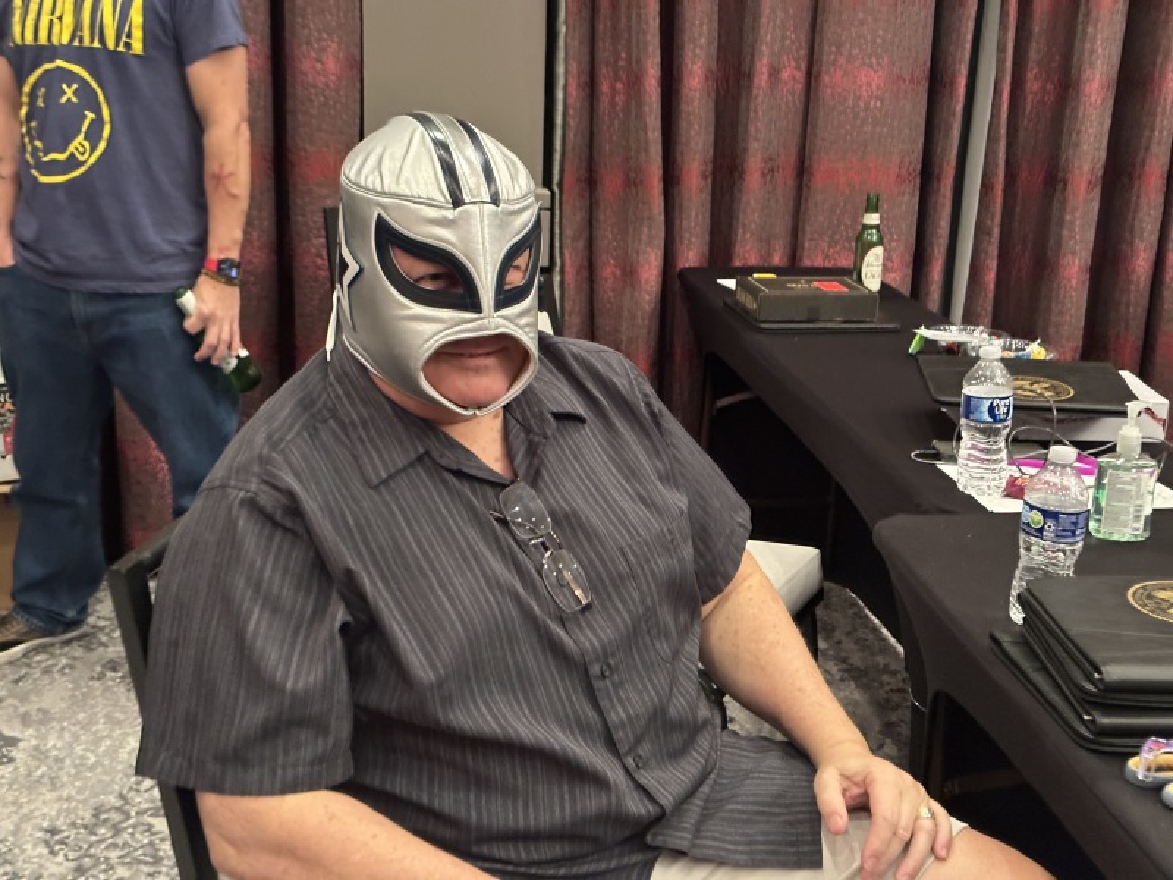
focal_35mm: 48
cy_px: 440
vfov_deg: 30.3
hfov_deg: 39.7
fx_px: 1627
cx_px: 586
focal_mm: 6.86
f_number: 1.78
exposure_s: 1/30
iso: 400
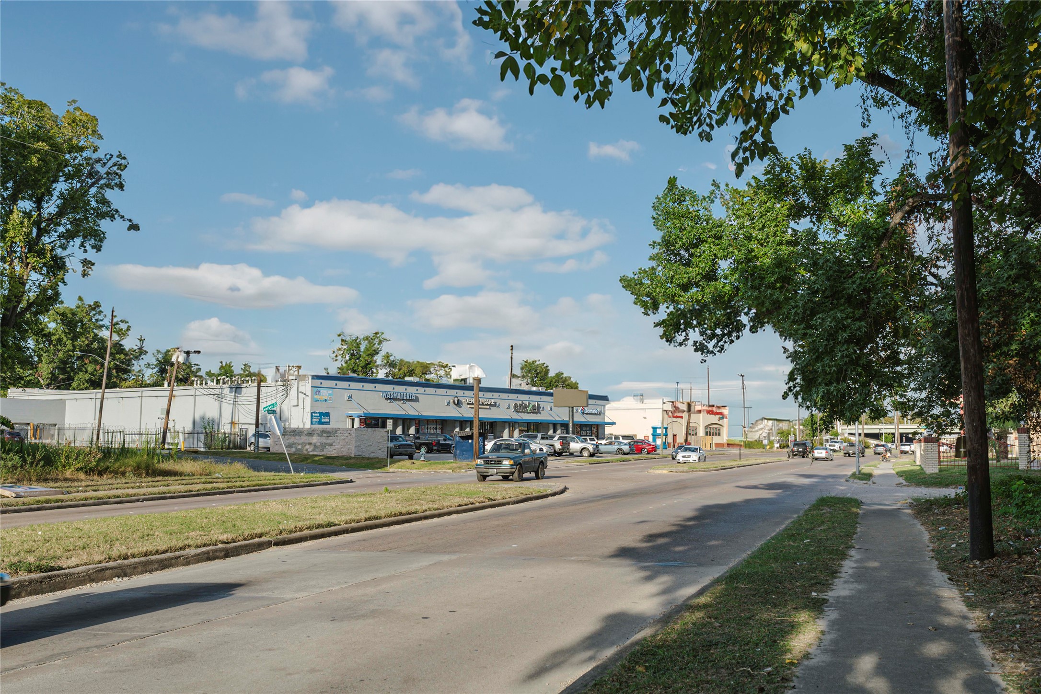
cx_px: 520
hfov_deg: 54.4
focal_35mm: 35
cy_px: 347
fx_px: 1012
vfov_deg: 37.9
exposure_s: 1/400
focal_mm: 35
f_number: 6.3
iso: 320
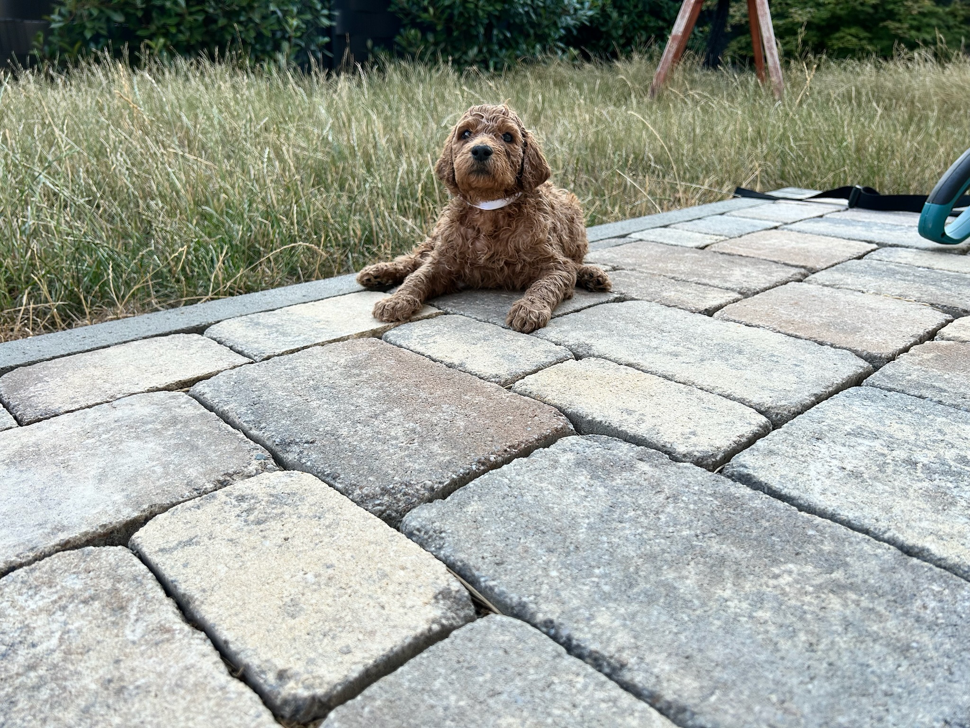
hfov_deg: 67.3
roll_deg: -0.1
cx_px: 485
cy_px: 364
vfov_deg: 53.1
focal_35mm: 26
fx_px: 729
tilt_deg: -21.3
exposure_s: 1/340
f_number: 1.5
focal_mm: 5.7
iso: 50
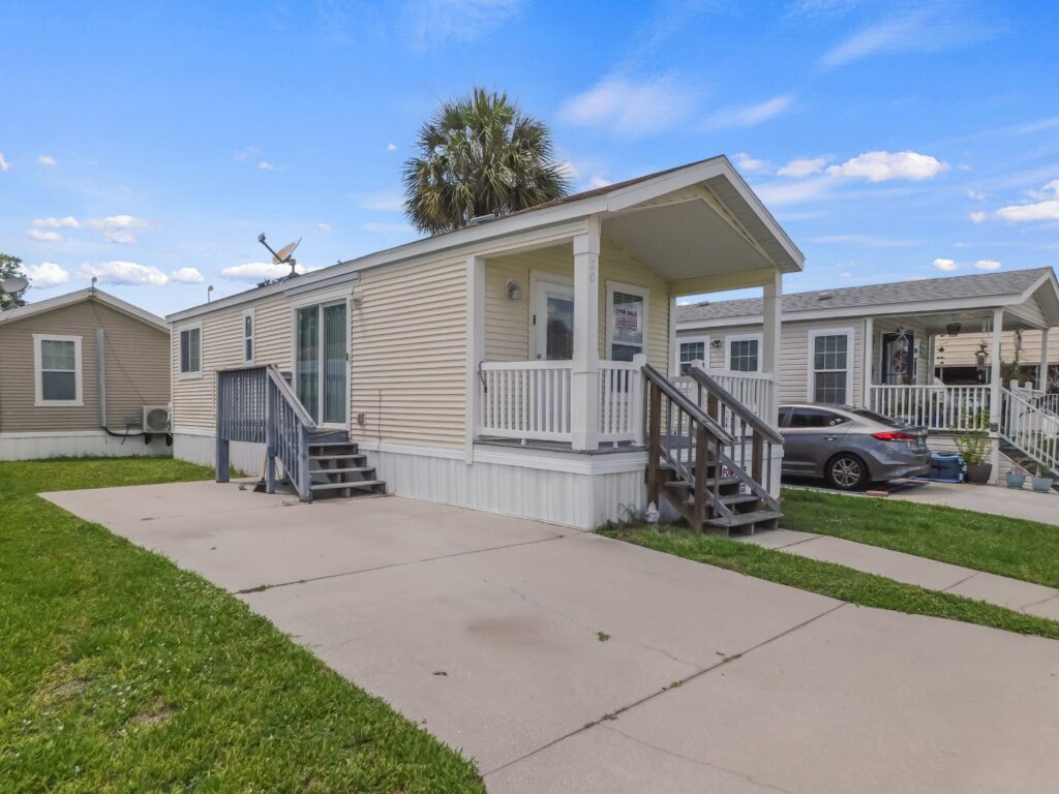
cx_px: 530
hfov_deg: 73.9
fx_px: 704
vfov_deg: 58.9
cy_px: 397
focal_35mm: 23
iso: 125
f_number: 6
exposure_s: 1/640
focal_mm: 4
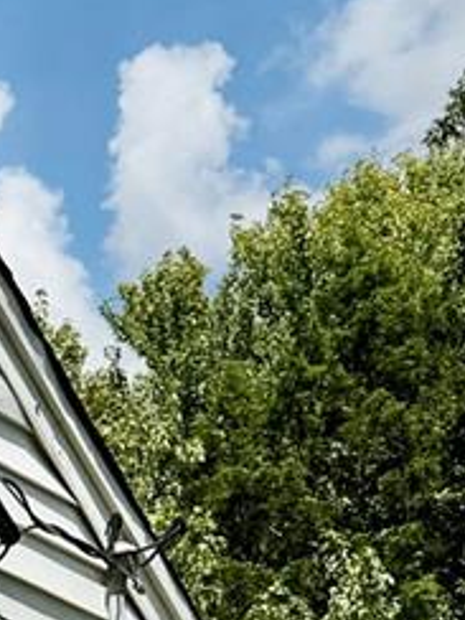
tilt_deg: -3.1
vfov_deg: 11.4
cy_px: 1372
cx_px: -587
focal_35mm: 151
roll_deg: +2.7
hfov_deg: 9.0
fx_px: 2705
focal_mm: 6.76
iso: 80
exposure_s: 1/10417
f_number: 1.78
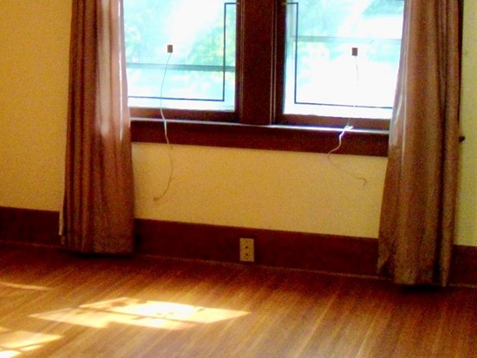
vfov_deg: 21.8
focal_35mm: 67
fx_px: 924
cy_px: 100
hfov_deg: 28.3
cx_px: 89
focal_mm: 6.4
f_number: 3.6
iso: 400
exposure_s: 1/60
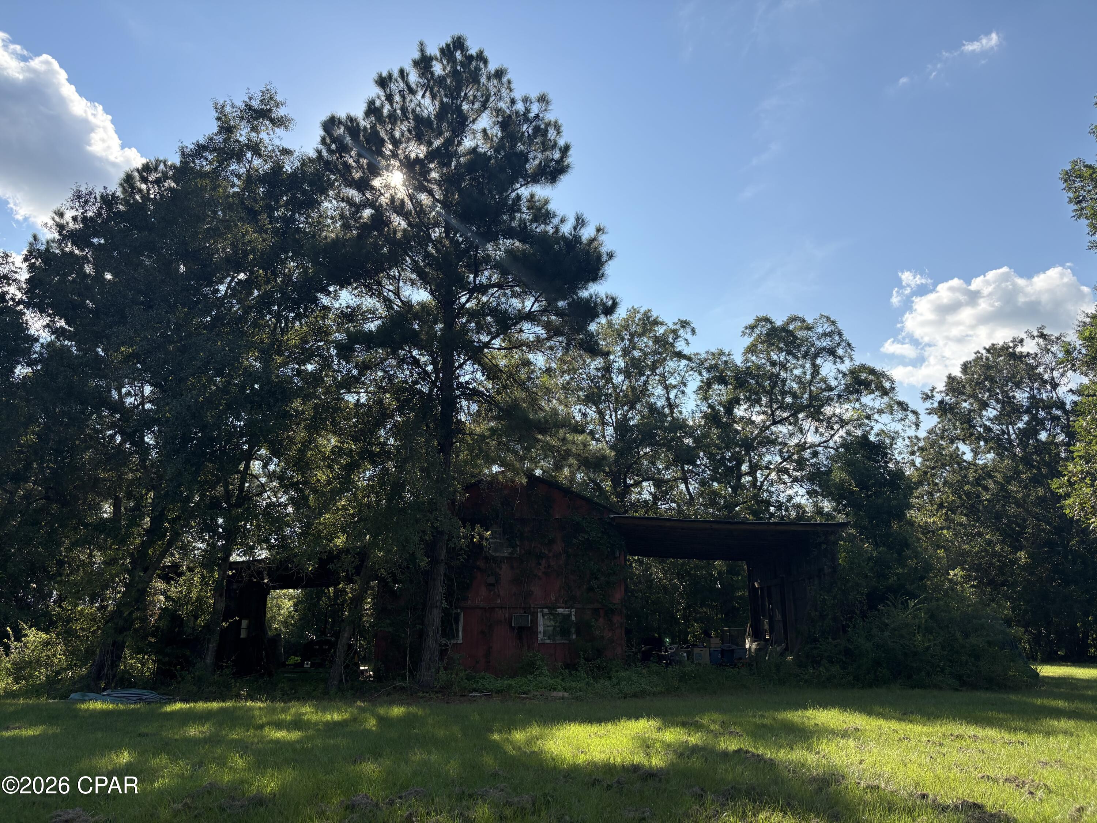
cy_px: 412
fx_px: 824
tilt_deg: +14.2
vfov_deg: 53.1
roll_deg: +1.1
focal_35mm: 26
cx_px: 548
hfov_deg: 67.3
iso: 50
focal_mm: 5.96
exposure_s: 1/3279
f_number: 1.6
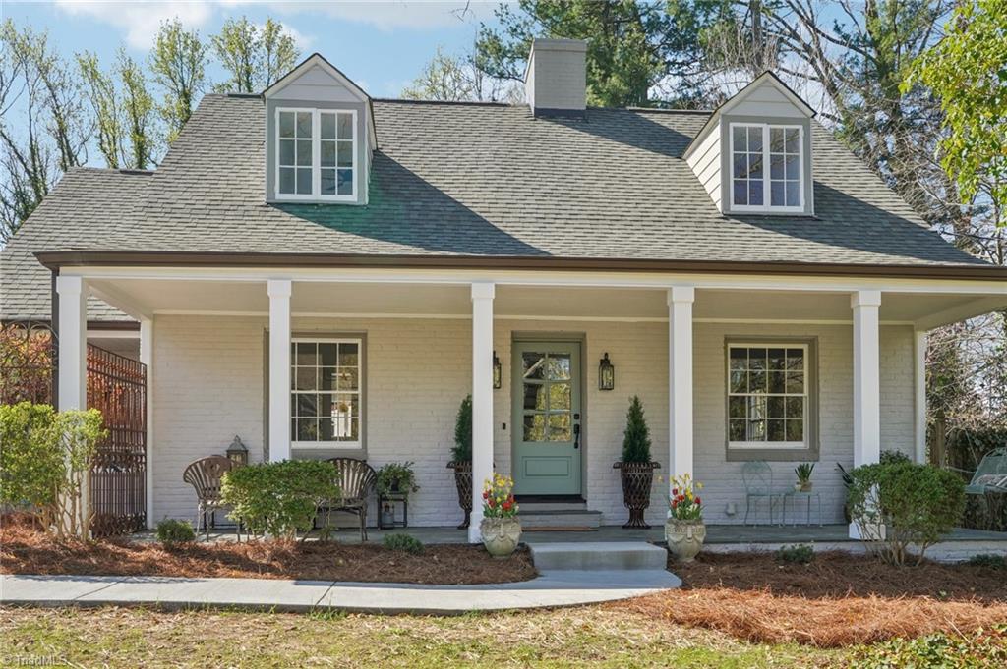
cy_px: 334
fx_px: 838
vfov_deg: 43.5
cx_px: 504
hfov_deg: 62.0
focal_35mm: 30
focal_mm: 20
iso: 100
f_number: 8
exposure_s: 1/45
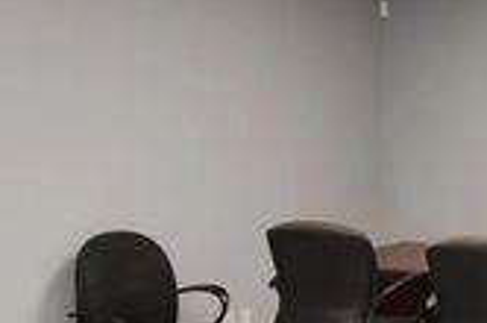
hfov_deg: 30.3
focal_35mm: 58
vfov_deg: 23.3
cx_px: 557
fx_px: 783
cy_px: 153
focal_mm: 10
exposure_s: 1/80
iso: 400
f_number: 4.5
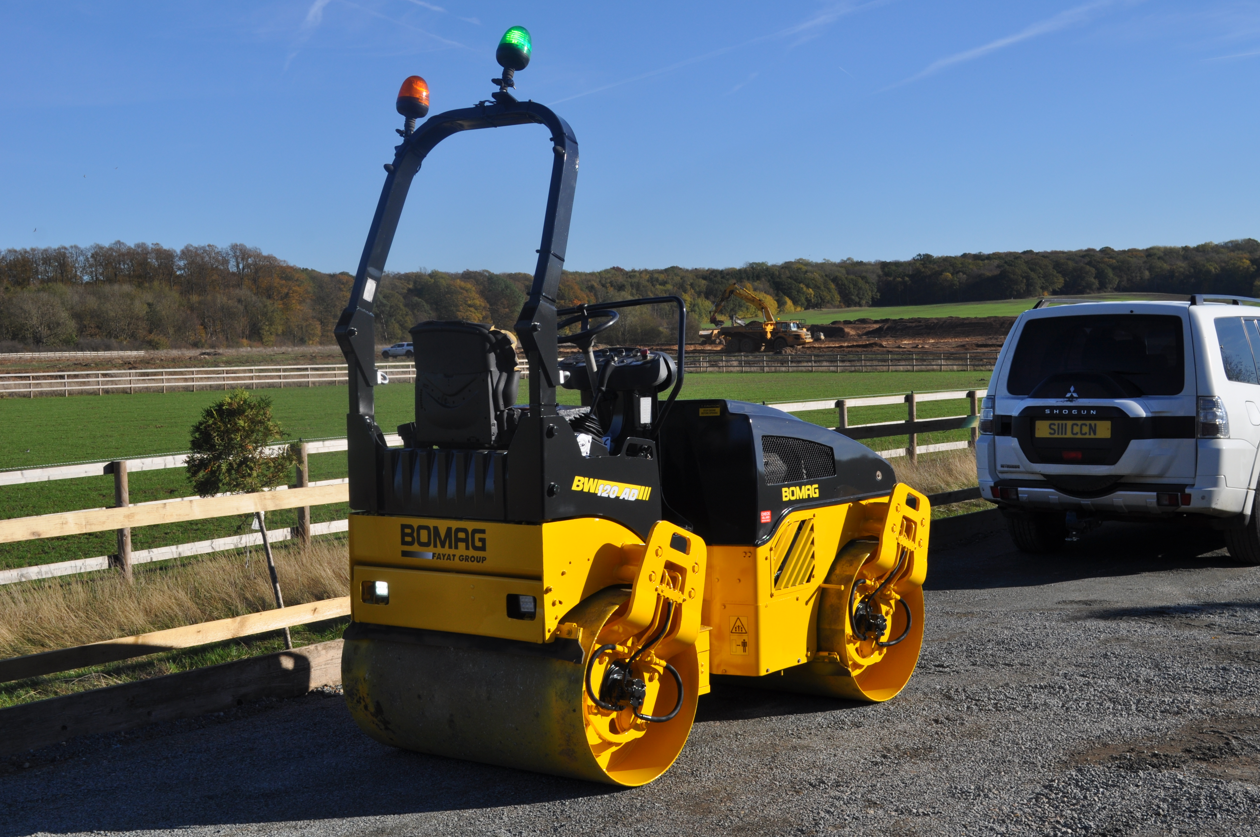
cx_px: 630
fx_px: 1678
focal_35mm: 48
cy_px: 418
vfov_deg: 28.0
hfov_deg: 41.2
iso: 200
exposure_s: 1/320
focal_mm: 32
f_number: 9
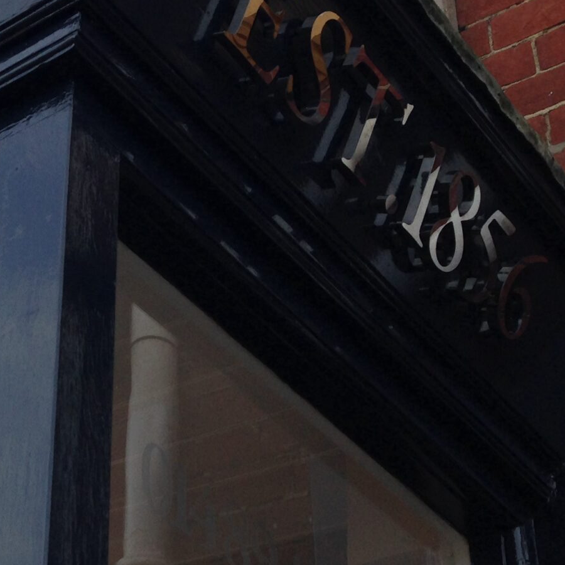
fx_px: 1533
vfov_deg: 20.7
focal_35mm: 83
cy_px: 436
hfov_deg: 18.9
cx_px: -229
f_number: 2.4
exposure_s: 1/475
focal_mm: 4.12
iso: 50
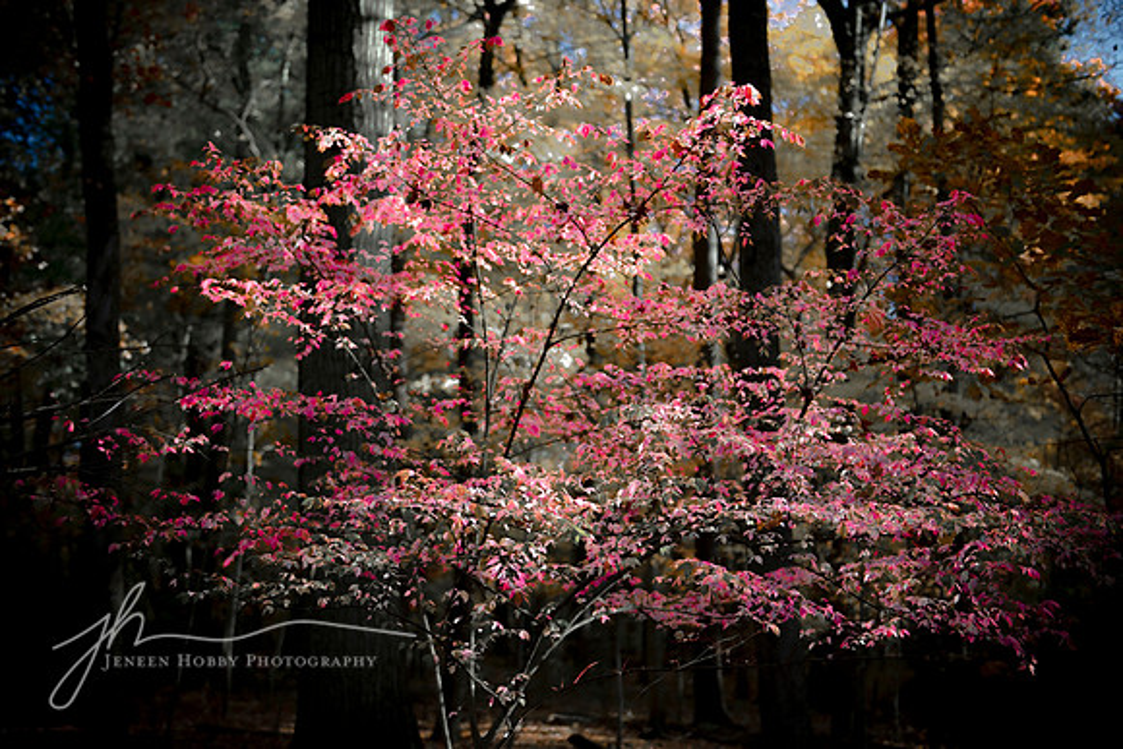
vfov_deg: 29.9
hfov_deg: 43.6
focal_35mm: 45
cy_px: 374
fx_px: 1404
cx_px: 562
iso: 100
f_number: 2.8
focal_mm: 45
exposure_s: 1/250
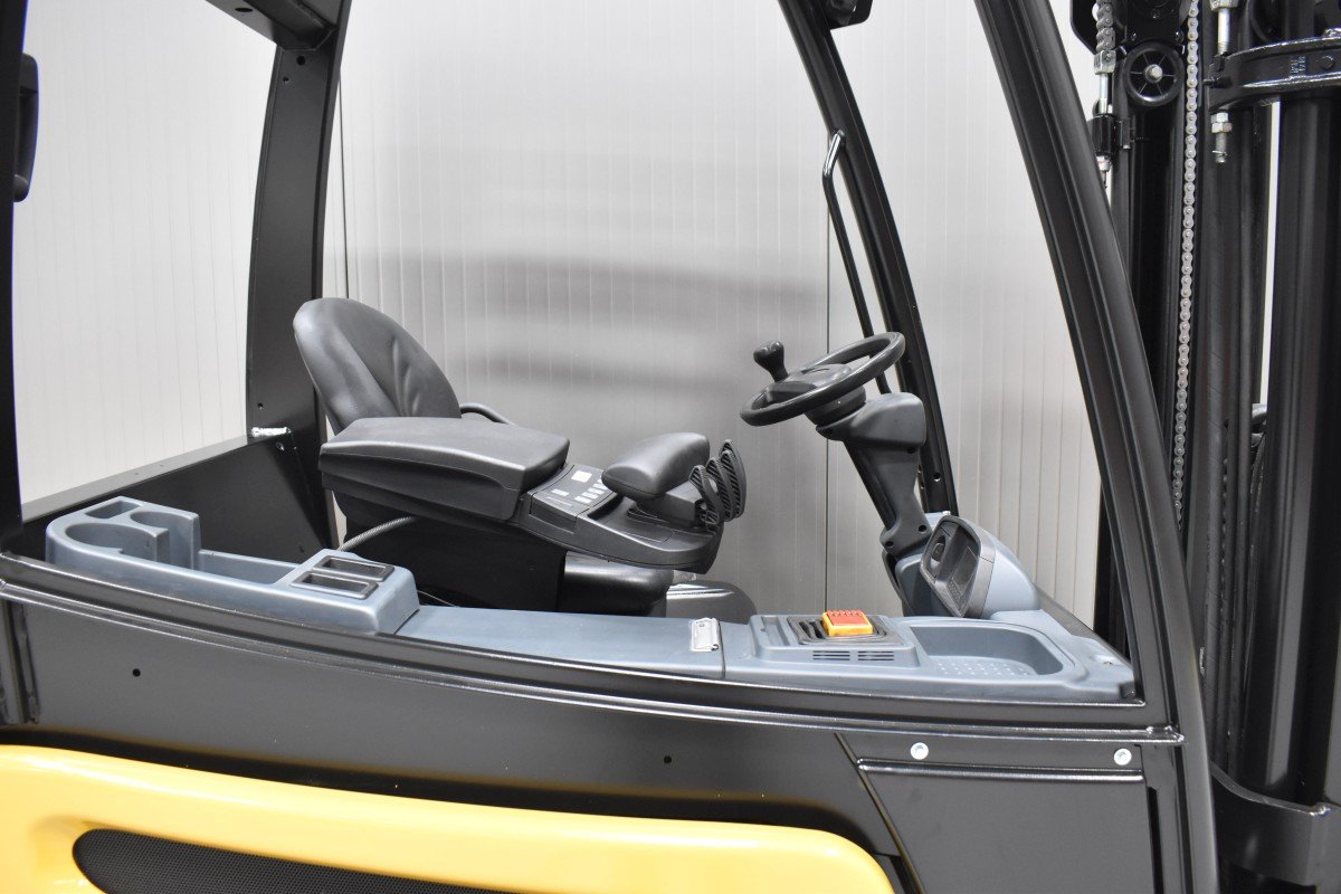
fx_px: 1006
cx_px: 670
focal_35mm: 27
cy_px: 447
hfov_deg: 67.4
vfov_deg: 47.9
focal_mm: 18
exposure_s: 1/15
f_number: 4.5
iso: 1600
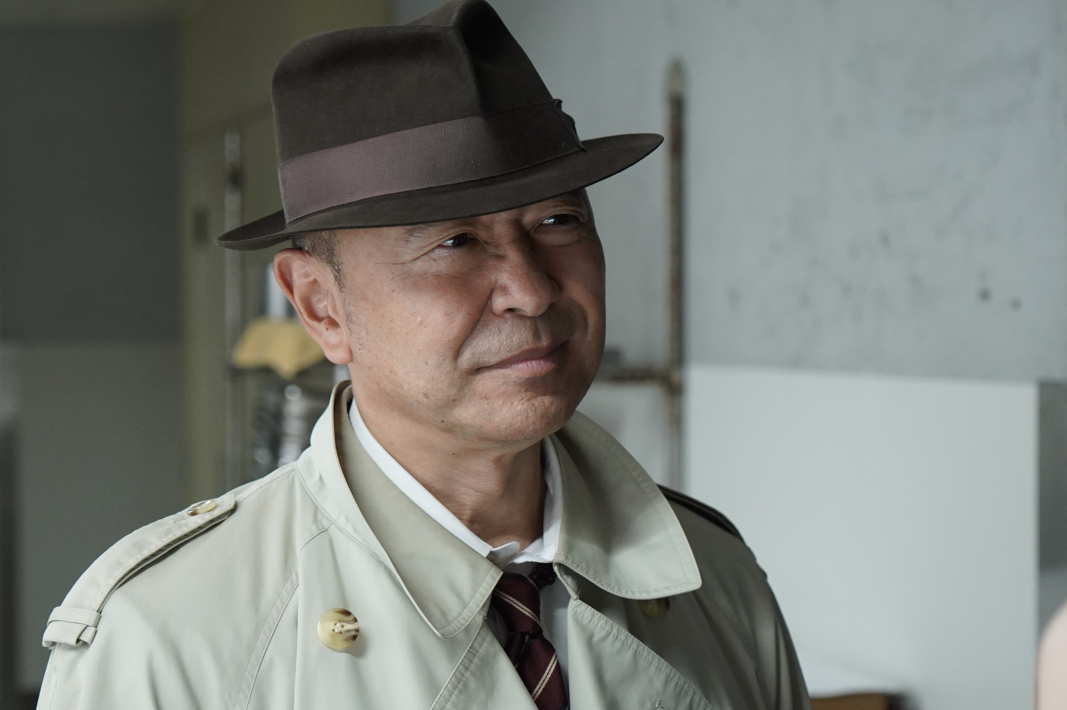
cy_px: 355
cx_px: 534
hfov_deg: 22.6
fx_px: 2665
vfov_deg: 15.2
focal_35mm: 90
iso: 3200
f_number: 4
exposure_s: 1/125
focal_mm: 60
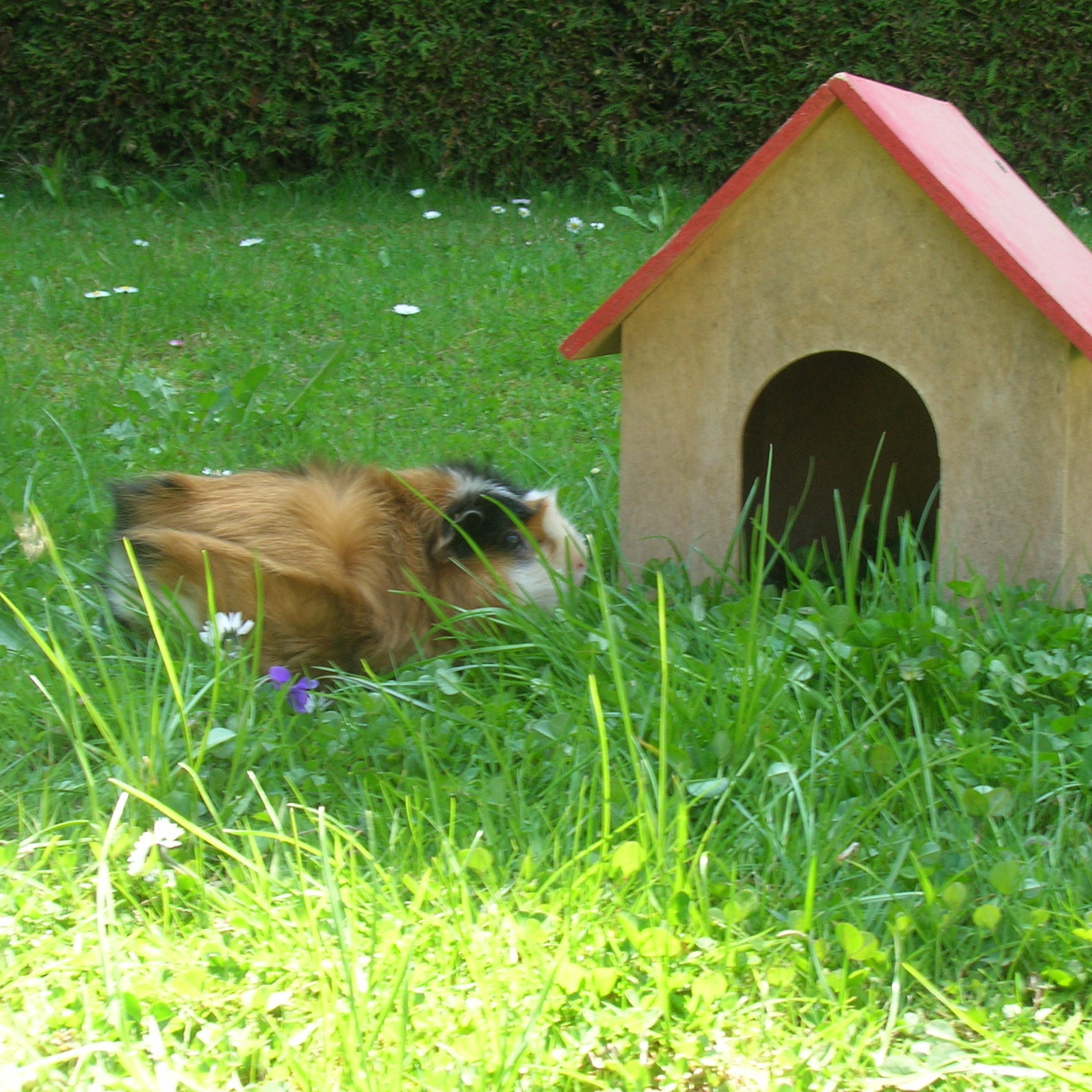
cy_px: 524
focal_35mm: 64
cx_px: 703
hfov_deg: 26.8
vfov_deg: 26.9
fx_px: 2284
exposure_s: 1/25.6
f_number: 5.6
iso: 50
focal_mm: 8.4
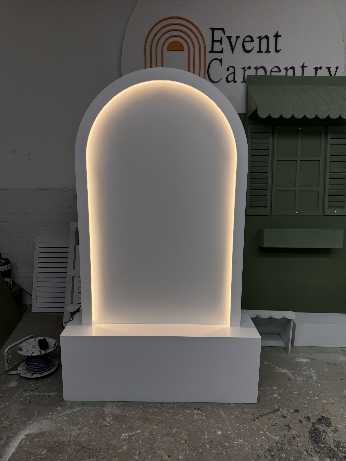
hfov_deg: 56.8
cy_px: 230
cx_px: 173
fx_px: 320
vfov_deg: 71.6
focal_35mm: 24
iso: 80
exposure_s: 1/330
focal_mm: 6.76
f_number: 1.78
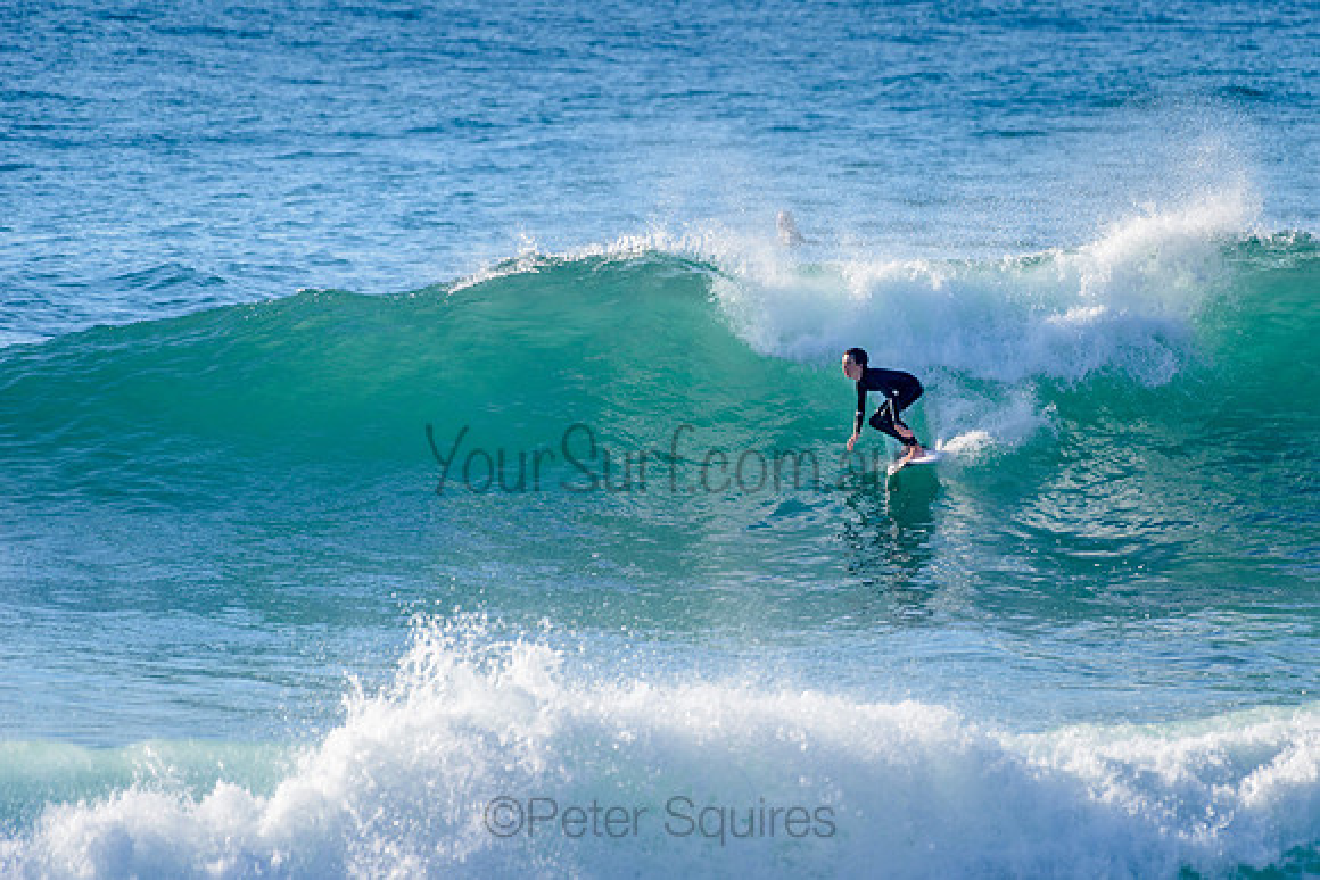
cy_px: 381
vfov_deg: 2.2
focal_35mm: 613
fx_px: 22489
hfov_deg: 3.4
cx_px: 809
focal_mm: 500
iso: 220
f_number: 5.6
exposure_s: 1/2000
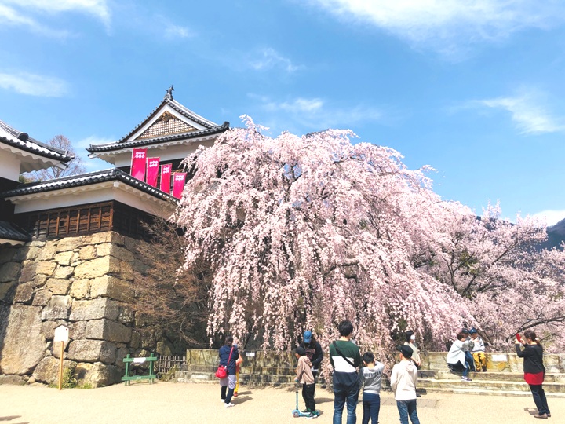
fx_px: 457
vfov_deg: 49.7
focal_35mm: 28
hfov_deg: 63.4
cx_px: 282
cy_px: 212
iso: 20
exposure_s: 1/2183
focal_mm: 3.99
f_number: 1.8
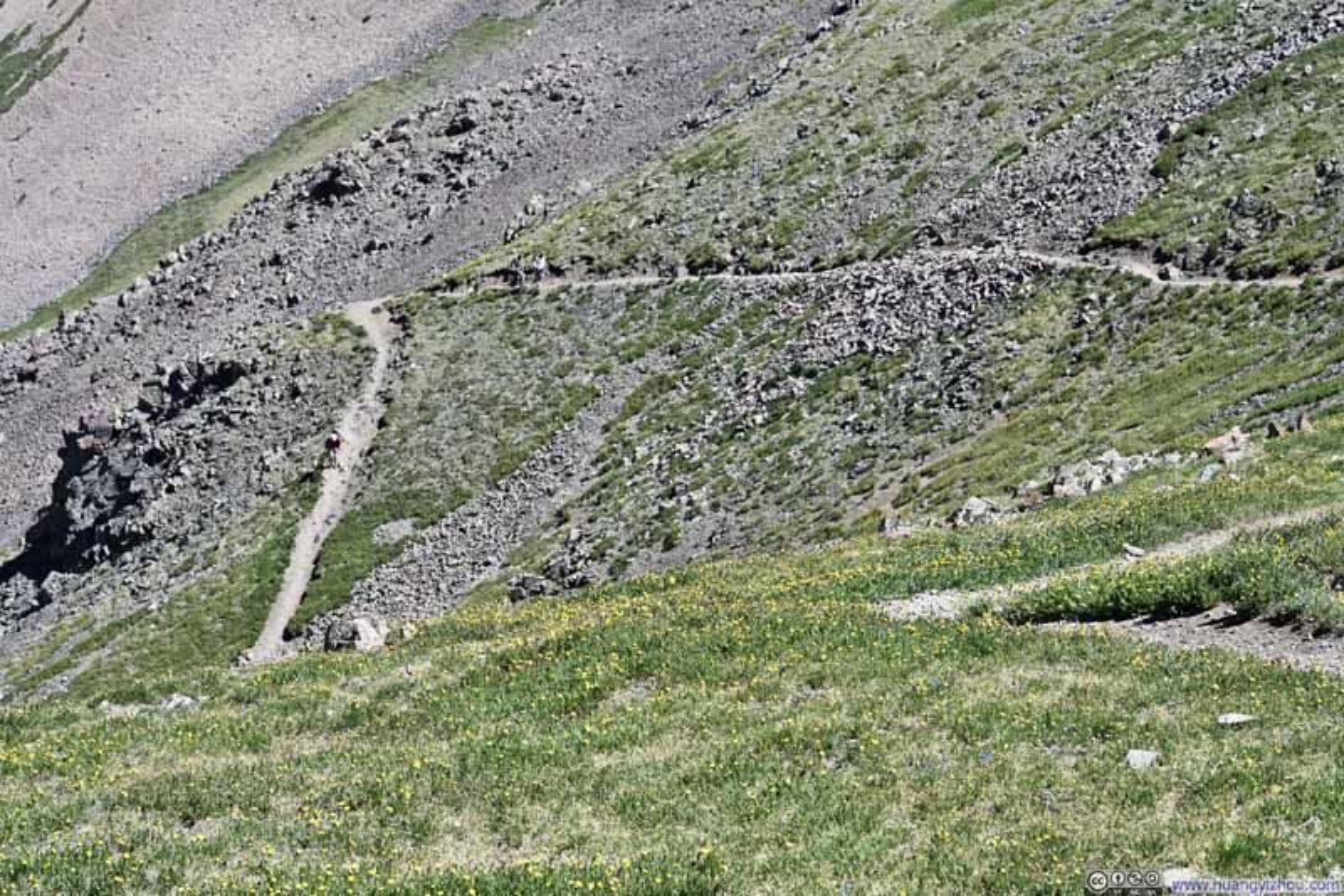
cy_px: 448
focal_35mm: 93
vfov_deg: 14.7
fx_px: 3471
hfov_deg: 21.9
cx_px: 672
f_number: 11
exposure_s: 1/100
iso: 64
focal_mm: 93
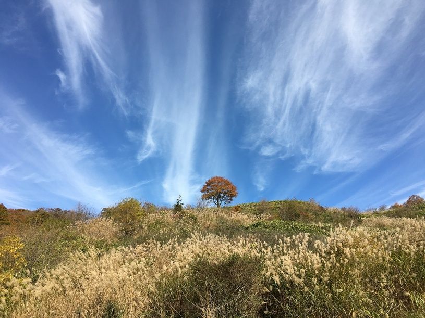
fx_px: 356
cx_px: 212
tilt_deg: +26.3
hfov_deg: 61.7
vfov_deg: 48.2
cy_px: 159
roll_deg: +2.8
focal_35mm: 29
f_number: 2.2
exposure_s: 1/1508
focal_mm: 4.15
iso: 25
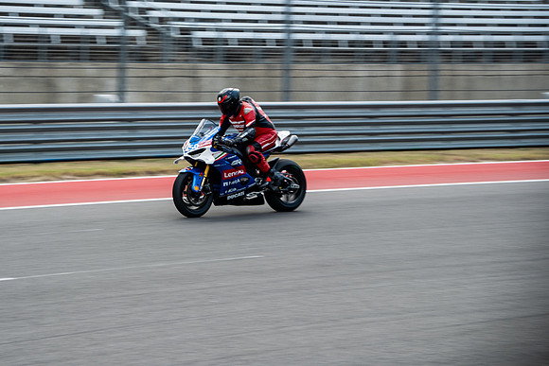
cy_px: 124
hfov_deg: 18.5
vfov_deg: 12.5
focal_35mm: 110
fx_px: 1676
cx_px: 186
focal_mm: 55
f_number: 3.6
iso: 160
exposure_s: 1/320
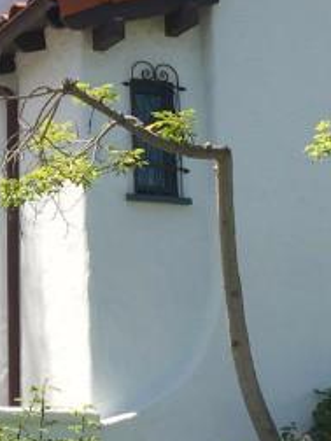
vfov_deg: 16.5
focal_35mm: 118
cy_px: 66
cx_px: -32
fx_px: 1504
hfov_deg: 12.3
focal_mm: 4.15
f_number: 2.2
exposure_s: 1/1464
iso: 32
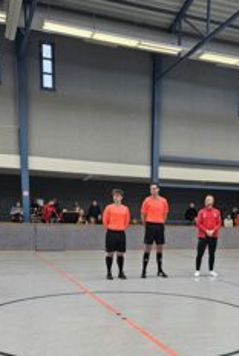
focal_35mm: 41
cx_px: 149
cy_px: 295
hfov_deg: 32.6
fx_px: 407
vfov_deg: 44.6
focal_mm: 5.4
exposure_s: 1/100
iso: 125
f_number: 1.8
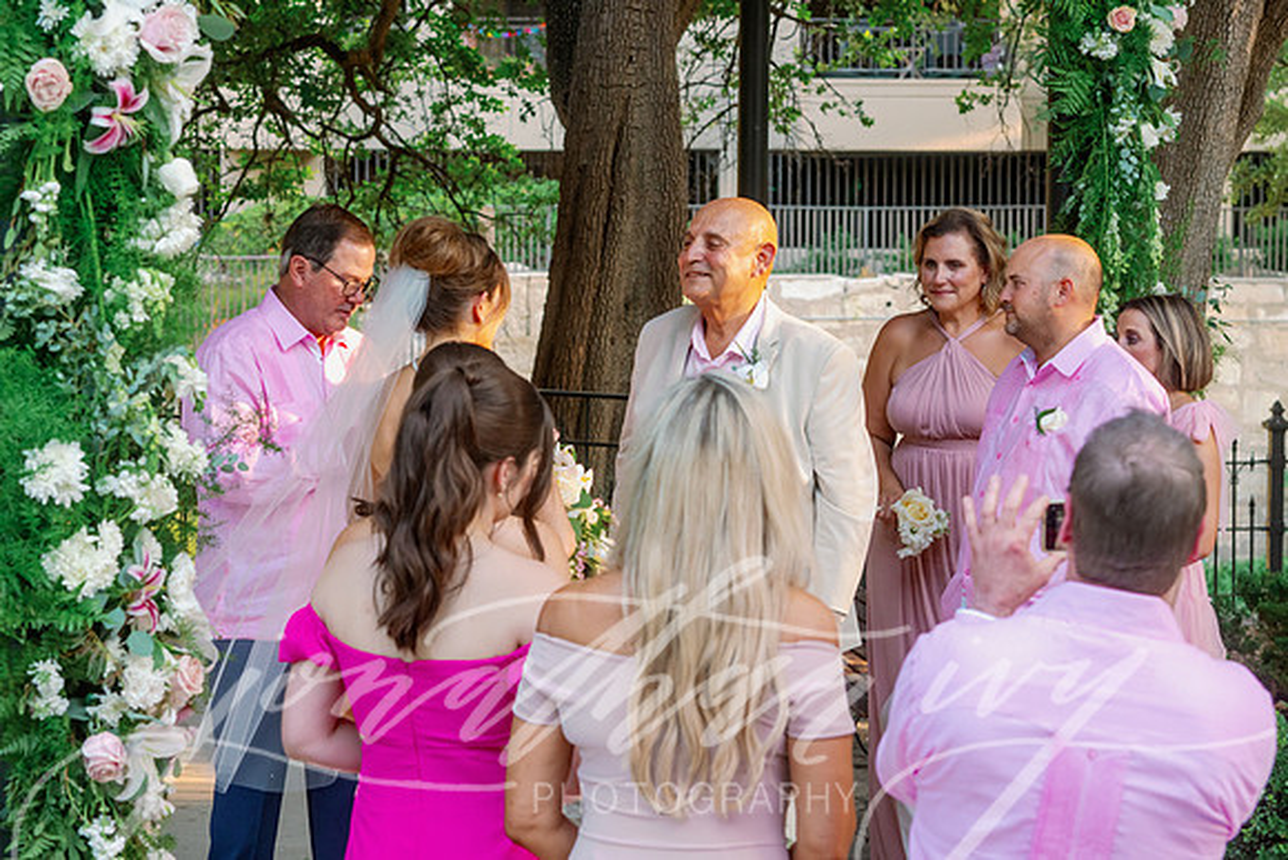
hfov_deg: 23.1
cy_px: 319
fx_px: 3154
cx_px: 644
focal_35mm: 88
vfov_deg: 15.5
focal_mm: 70
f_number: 3.5
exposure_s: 1/200
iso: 640
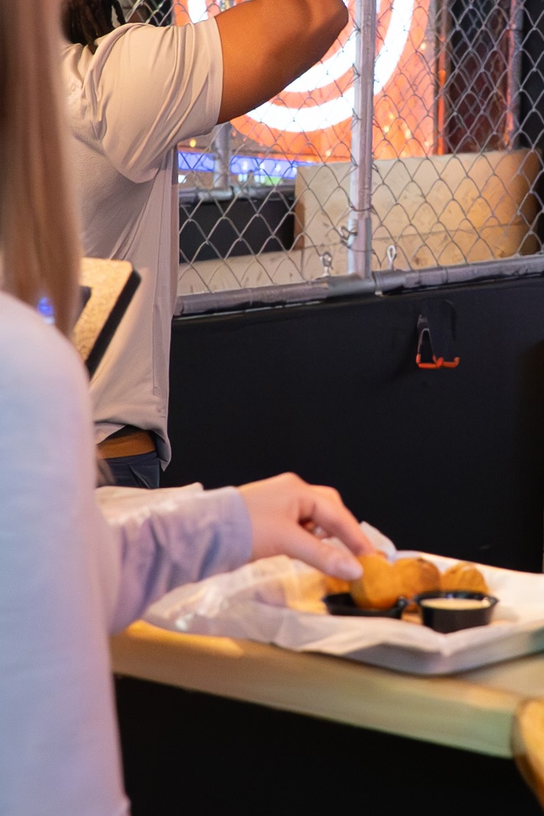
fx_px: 2674
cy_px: 216
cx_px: 344
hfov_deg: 11.6
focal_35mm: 118
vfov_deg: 17.3
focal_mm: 34
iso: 12800
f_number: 4
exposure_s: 1/125
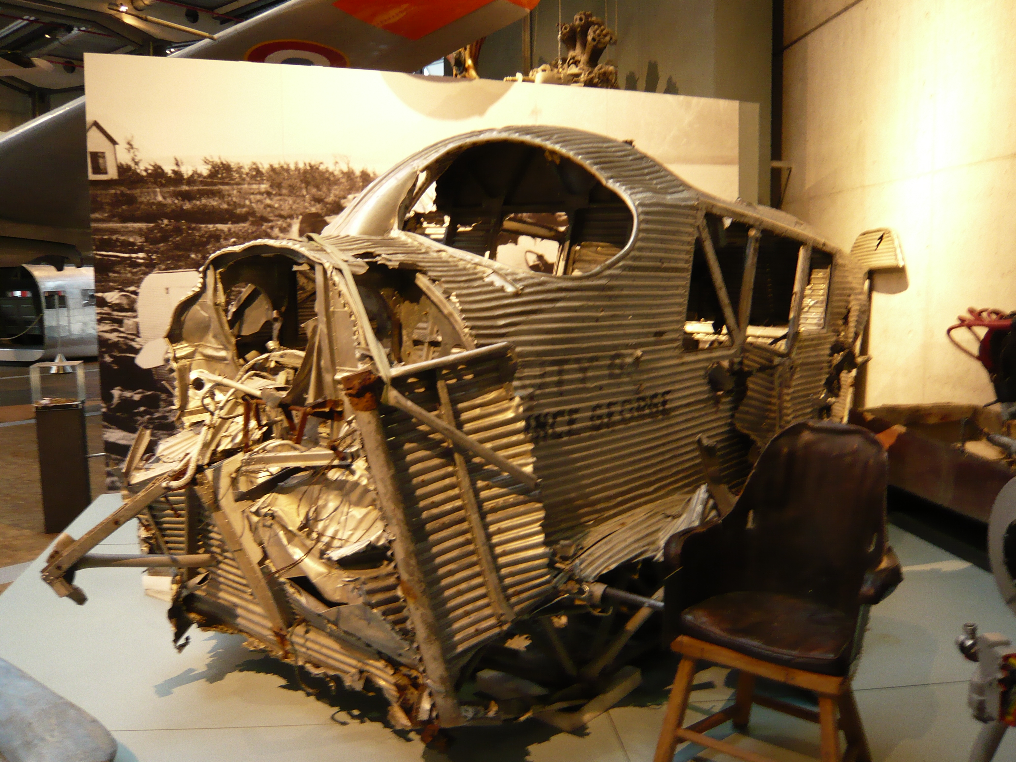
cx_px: 508
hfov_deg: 63.4
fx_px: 822
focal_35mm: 28
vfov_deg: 49.7
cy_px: 381
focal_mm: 4.6
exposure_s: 1/6
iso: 200
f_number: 2.8
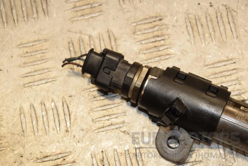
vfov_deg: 11.4
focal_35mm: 120
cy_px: 83
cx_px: 124
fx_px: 827
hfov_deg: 17.1
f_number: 8
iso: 800
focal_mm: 80
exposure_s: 1/200
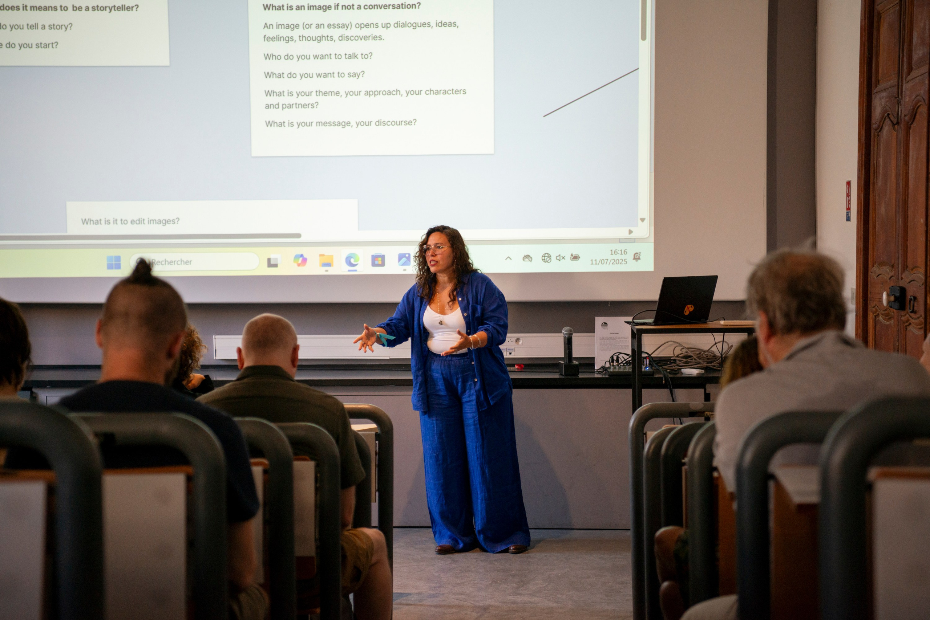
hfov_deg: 31.4
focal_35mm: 64
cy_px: 310
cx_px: 465
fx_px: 1653
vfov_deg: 21.3
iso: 1000
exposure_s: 1/250
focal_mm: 62
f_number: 2.8
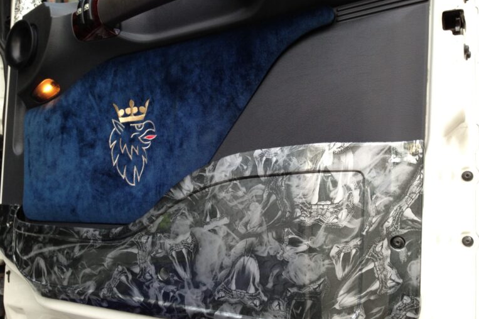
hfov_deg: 53.1
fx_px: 479
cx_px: 230
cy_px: 163
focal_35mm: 36
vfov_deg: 36.8
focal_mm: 4.13
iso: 64
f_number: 2.4
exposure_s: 1/60
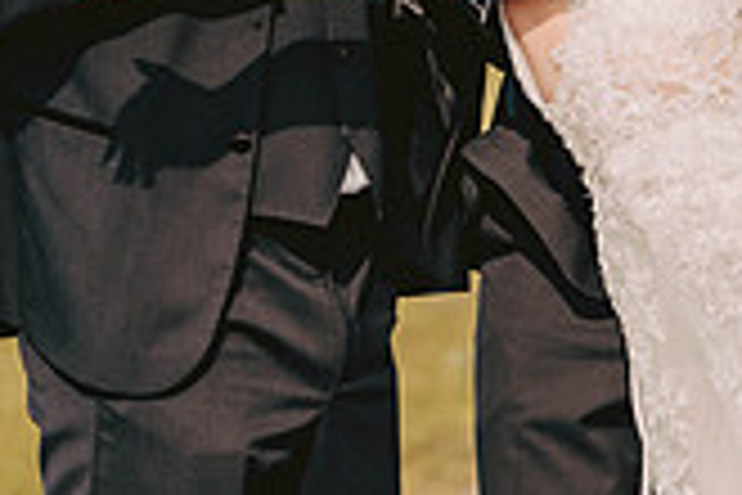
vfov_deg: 3.8
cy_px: -160
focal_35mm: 359
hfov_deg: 5.7
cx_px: 1142
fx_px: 7399
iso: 500
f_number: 2.8
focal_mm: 102
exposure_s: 1/4000
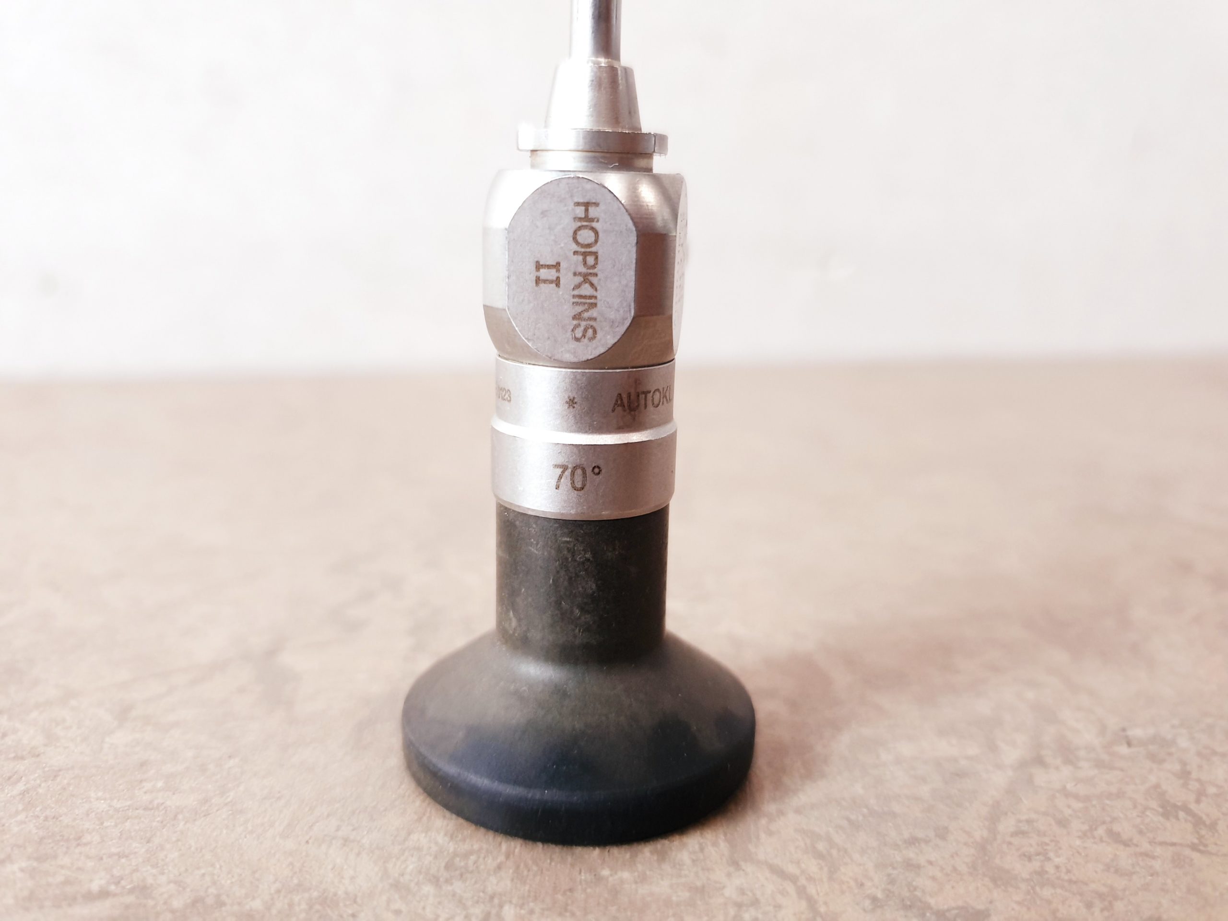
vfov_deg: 53.1
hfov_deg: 67.3
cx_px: 614
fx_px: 922
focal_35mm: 26
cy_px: 460
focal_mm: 4.3
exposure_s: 1/50
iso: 160
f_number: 1.5
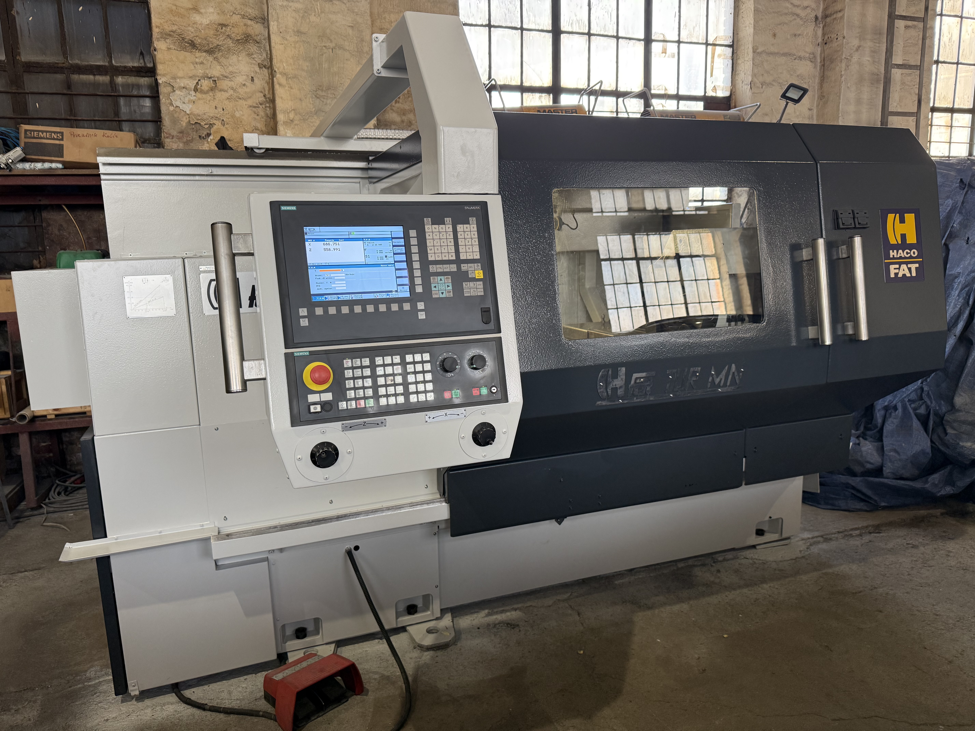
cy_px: 366
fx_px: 676
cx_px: 488
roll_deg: +1.5
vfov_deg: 56.8
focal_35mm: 24
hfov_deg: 71.6
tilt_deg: -9.8
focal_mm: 6.76
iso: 160
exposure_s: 1/100
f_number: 1.78
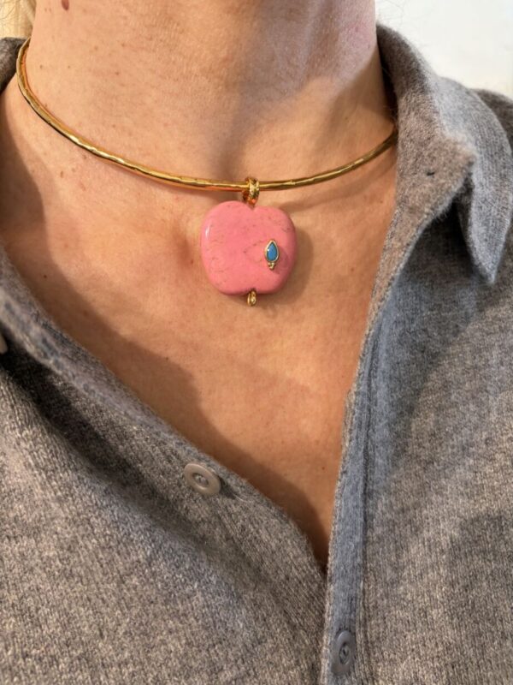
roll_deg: +3.5
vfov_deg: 67.3
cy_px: 342
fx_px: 514
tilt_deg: -9.0
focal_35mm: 26
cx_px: 256
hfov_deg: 53.1
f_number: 1.6
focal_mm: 5.96
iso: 160
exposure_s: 1/50
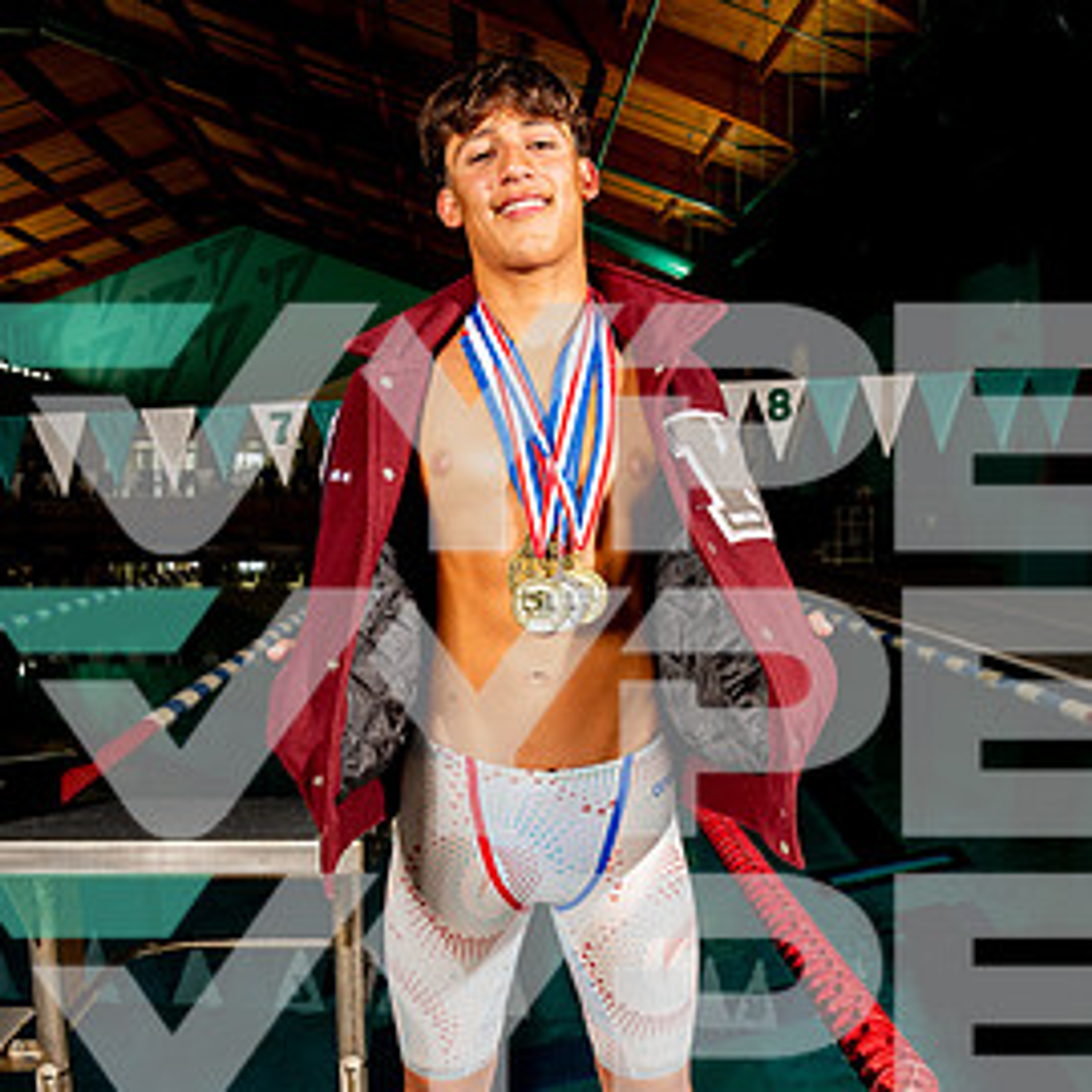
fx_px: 1213
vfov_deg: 47.8
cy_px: 716
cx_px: 574
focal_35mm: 34
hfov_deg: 48.4
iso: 400
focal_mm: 24
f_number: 7.1
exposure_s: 1/125
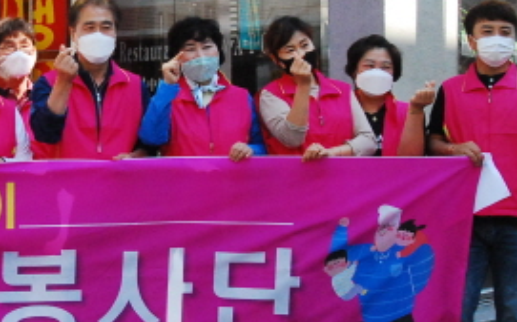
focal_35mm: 95
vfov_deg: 13.7
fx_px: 1338
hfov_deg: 21.2
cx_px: 11
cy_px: 129
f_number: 10
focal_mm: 24
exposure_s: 1/800
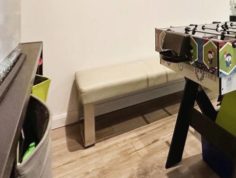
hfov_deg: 50.7
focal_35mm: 31
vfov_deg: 40.9
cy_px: 9
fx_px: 211
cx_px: 218
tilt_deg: -0.5
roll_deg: +1.1
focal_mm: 2.22
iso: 200
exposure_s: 1/50
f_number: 2.2
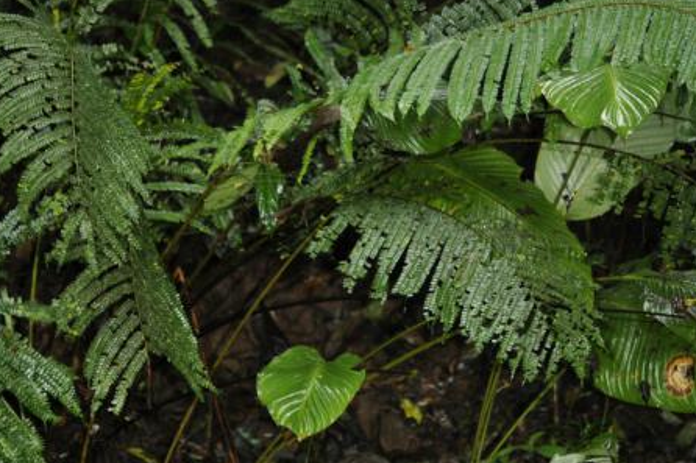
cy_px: 225
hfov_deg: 16.9
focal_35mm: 121
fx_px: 2338
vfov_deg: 11.3
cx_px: 360
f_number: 3.2
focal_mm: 60
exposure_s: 1/60
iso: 200
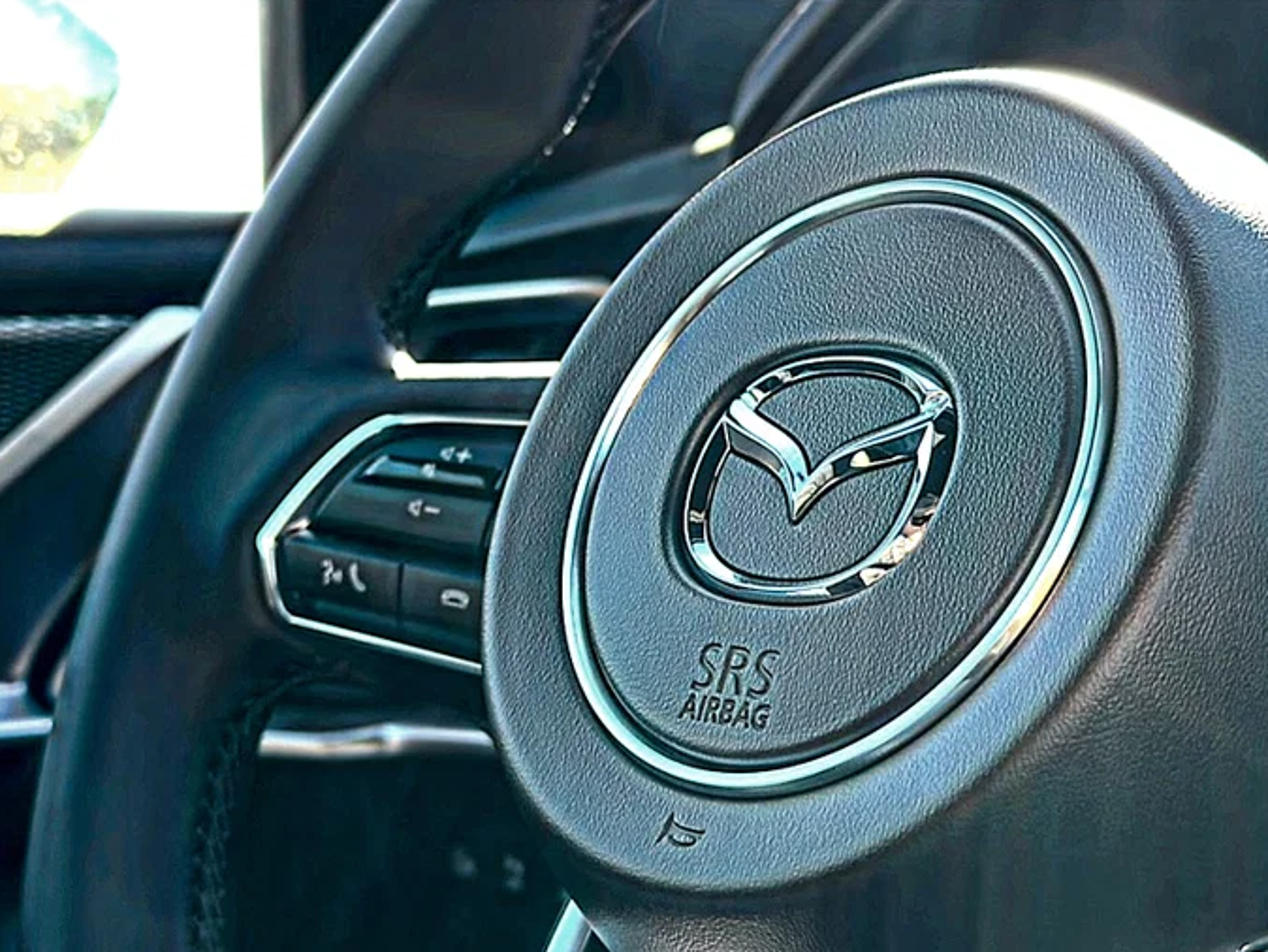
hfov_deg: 35.5
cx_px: 626
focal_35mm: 54
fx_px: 1979
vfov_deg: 27.0
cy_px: 490
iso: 40
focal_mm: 6.86
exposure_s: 1/119
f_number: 1.78
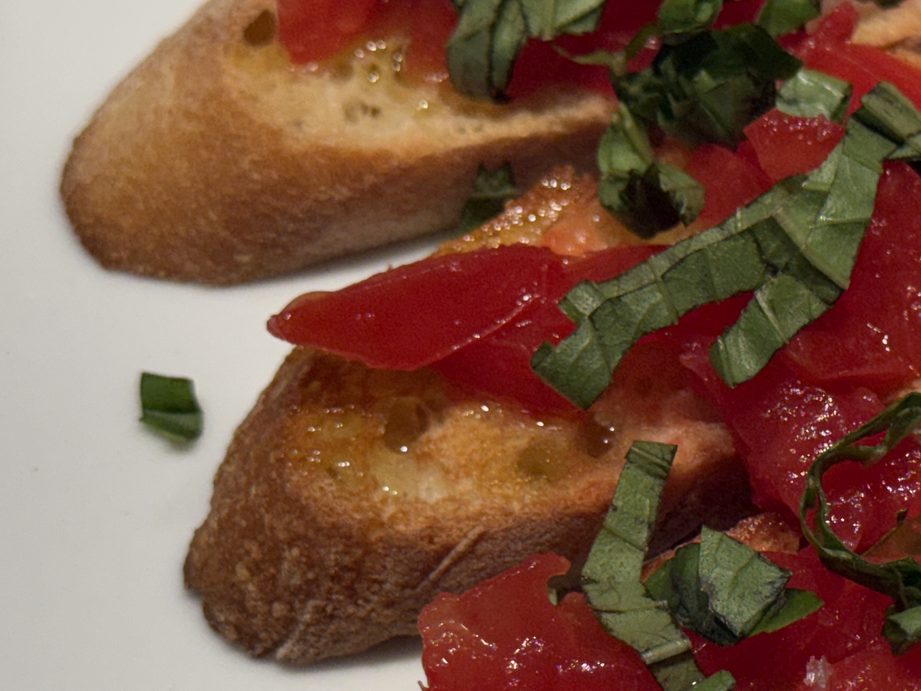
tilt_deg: -57.6
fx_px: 2980
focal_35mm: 112
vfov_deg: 13.2
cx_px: 850
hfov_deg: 17.3
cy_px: 459
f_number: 1.78
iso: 80
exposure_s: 1/875
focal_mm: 6.76
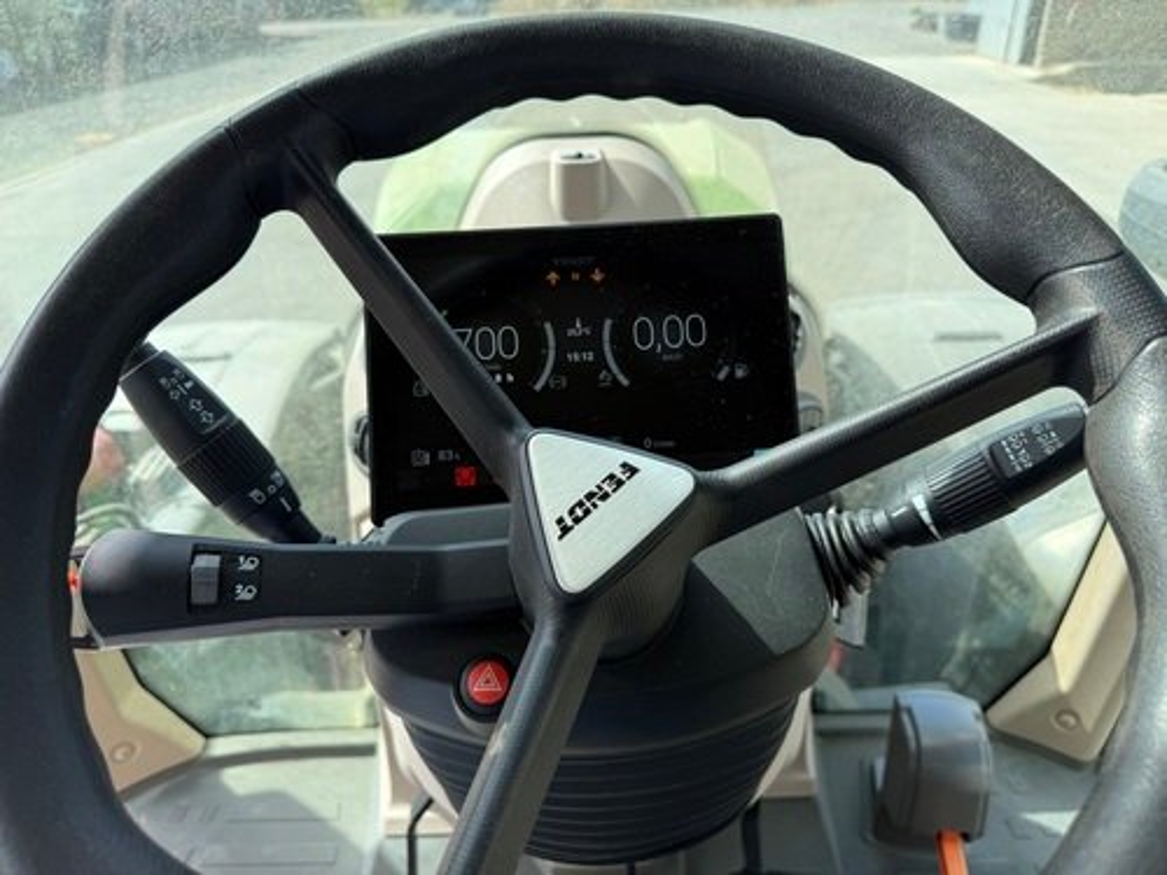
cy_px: 438
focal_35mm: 24
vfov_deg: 56.8
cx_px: 584
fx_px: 809
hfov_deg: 71.6
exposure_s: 1/1292
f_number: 1.78
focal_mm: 6.76
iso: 80
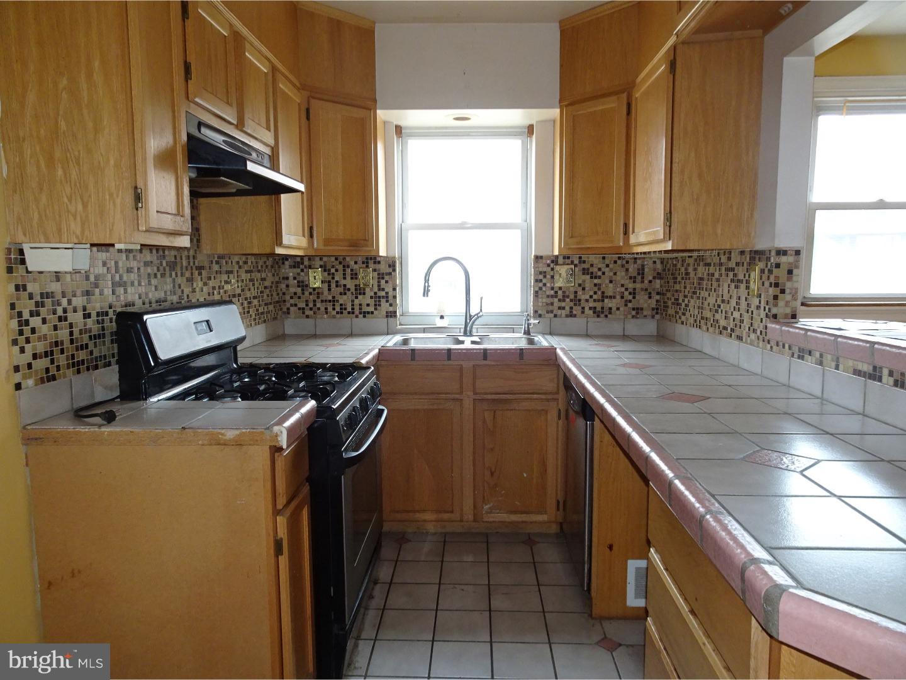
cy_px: 340
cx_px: 453
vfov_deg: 56.8
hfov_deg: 71.6
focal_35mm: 24
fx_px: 628
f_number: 3.5
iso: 320
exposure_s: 1/30
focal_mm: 4.1
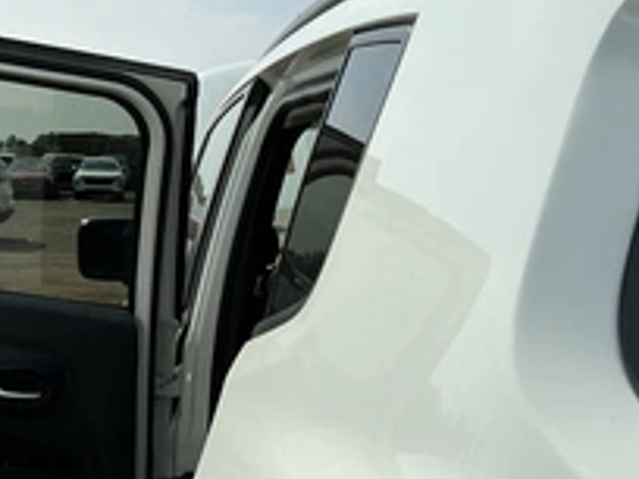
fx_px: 1015
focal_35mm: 55
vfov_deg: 26.3
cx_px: 185
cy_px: 351
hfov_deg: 34.4
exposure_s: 1/3534
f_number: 1.8
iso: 25
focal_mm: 3
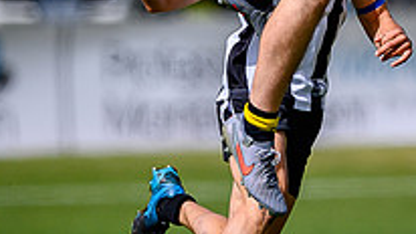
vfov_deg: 0.5
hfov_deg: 1.0
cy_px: -122
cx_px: 269
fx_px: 24892
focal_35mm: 2256
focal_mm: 500
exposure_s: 1/2500
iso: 125
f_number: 4
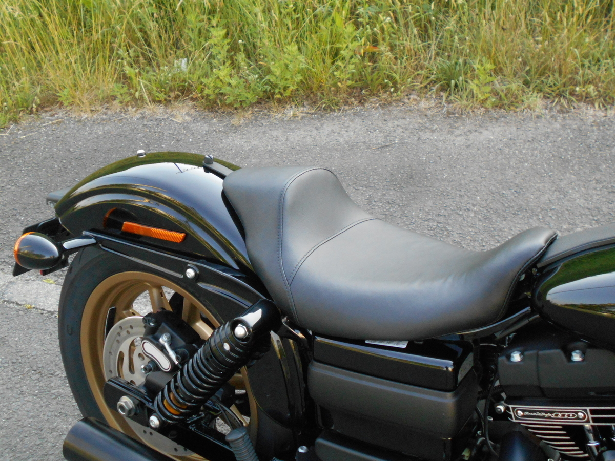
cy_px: 230
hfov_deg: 47.9
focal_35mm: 39
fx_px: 693
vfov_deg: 36.8
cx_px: 308
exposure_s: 1/250
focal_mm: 6.7
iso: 400
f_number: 3.9
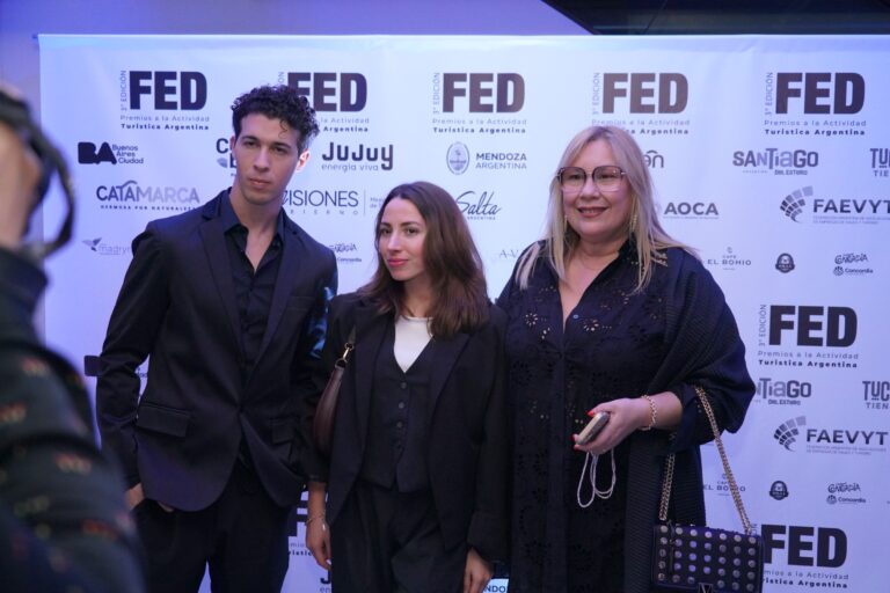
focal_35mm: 48
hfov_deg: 41.1
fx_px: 1187
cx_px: 445
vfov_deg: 28.1
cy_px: 296
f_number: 4.5
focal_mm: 48
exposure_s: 1/160
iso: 6400
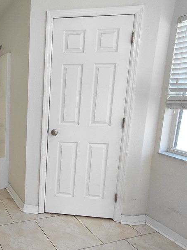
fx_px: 195
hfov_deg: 42.1
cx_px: -12
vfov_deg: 65.3
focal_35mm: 27
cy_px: 121
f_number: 2.2
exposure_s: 1/60
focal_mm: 1.64
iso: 50
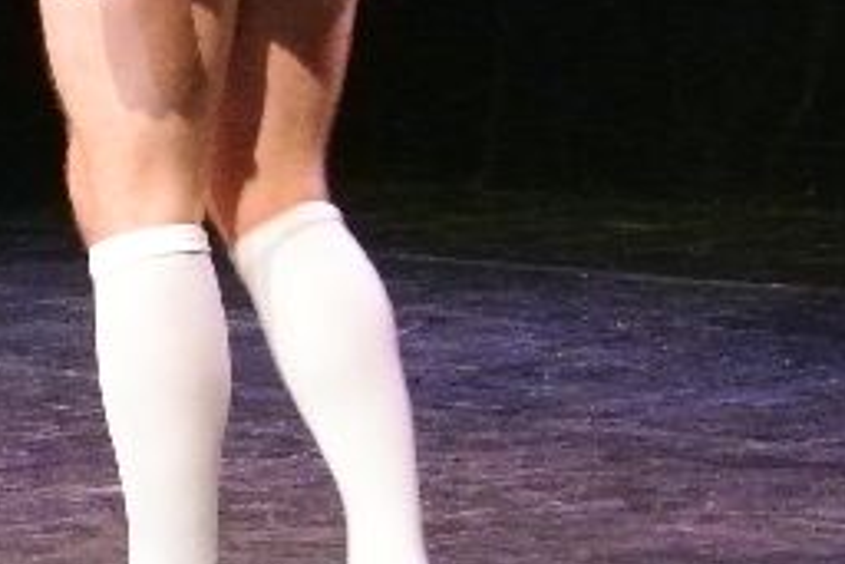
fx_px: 5942
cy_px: -163
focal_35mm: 253
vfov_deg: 5.4
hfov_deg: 8.0
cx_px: -231
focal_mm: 30
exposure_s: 1/80
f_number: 3.8
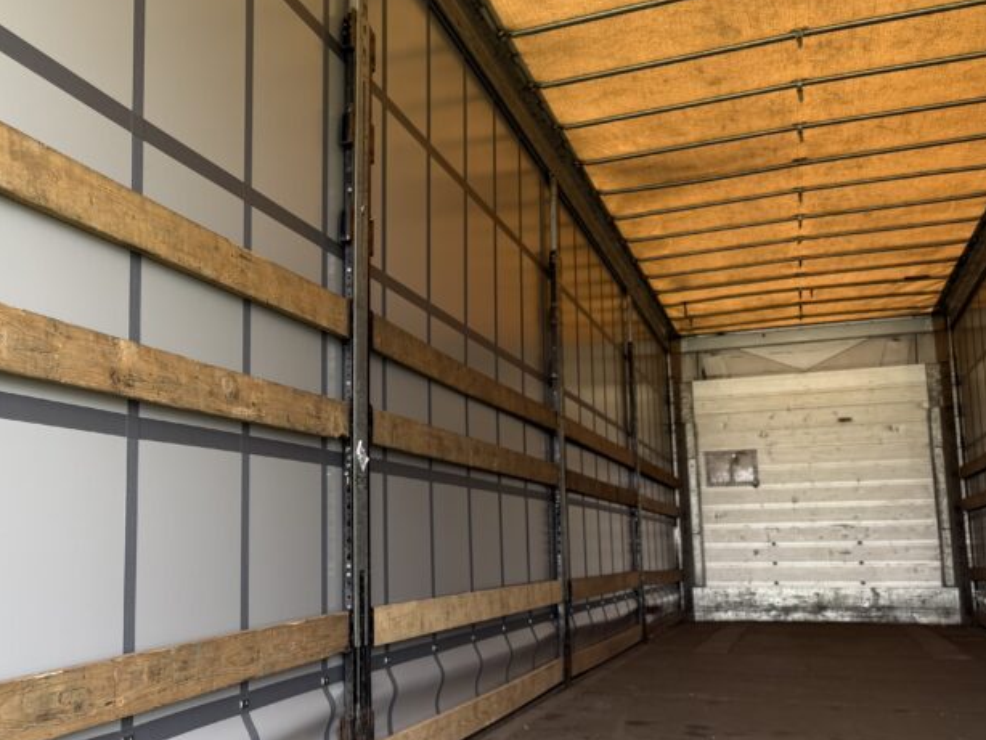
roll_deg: +0.8
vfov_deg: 35.9
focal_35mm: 40
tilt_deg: +6.1
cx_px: 175
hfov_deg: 44.2
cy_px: 411
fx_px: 1140
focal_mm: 6.76
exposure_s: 1/288
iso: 64
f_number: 1.78
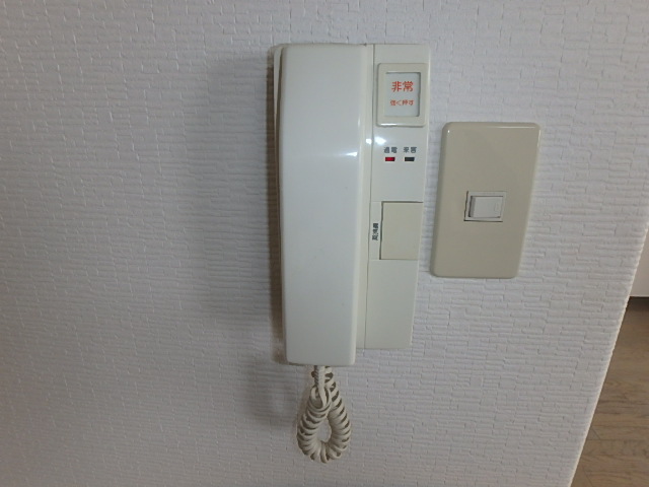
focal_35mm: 21
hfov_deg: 79.0
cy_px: 244
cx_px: 324
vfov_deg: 63.4
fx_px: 394
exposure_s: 1/30
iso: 200
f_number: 6
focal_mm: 3.7
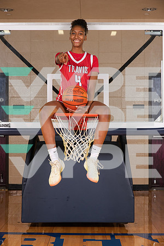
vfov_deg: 28.8
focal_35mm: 70
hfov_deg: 19.5
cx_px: 82
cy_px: 123
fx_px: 478
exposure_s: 1/320
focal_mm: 70
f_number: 7.1
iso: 320
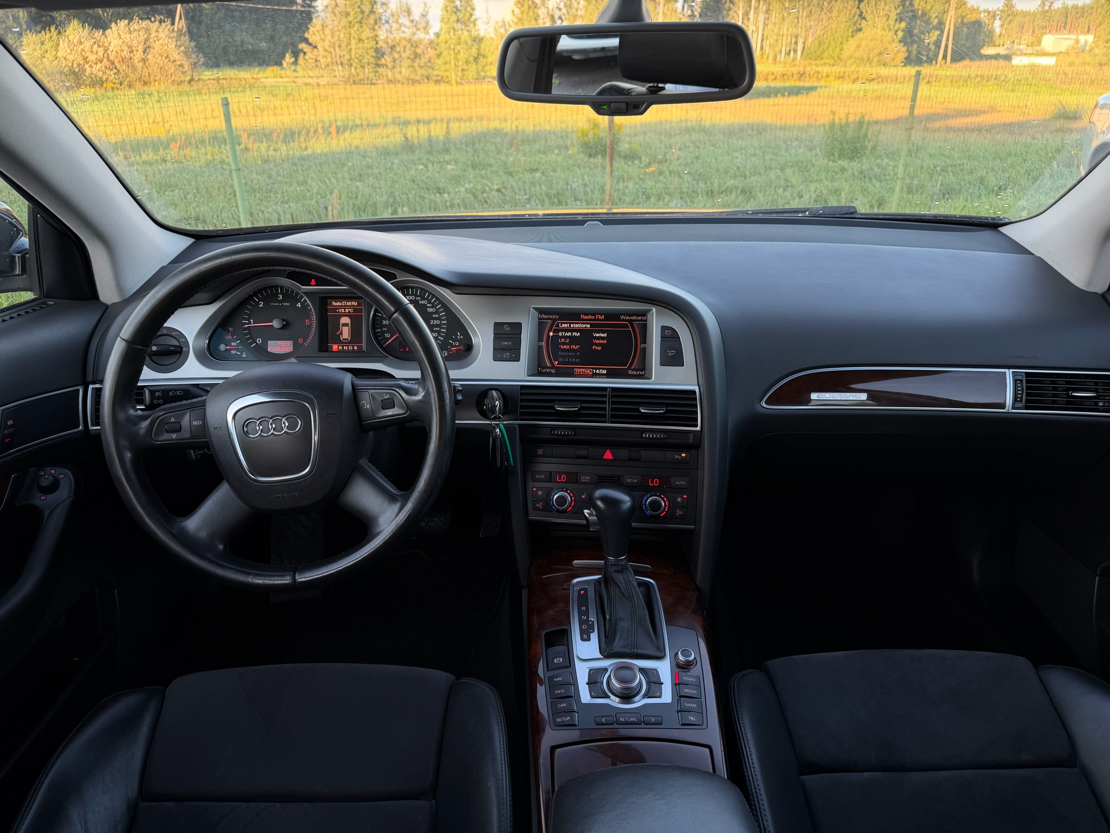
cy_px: 416
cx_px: 555
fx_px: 770
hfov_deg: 71.6
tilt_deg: -24.7
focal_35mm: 24
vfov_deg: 56.8
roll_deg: +1.1
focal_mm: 6.76
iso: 80
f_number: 1.78
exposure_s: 1/179
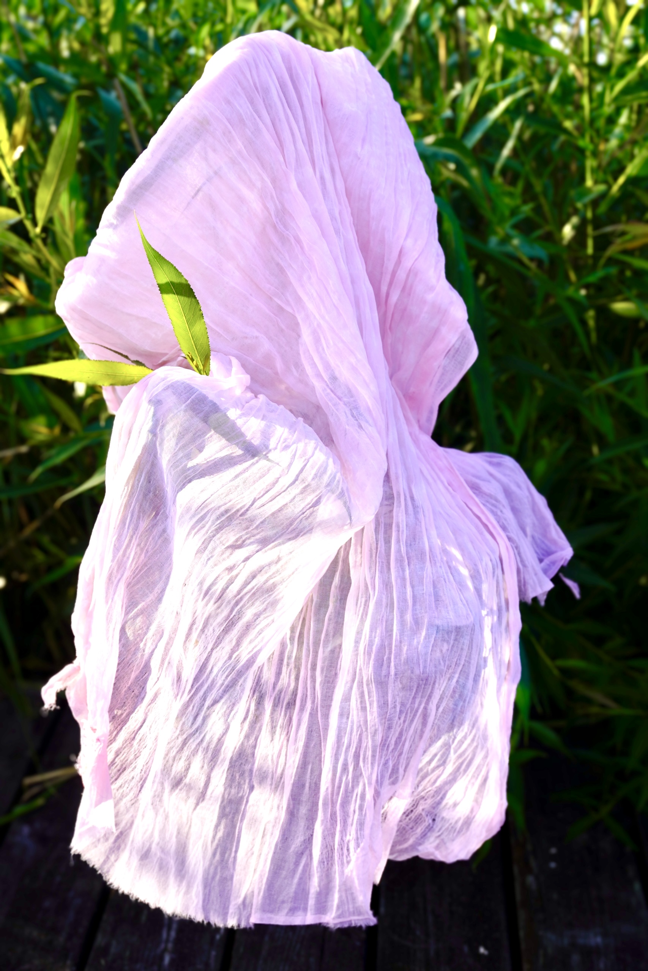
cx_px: 324
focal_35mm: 38
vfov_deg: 51.3
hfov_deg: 35.5
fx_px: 1012
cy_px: 486
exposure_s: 1/250
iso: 100
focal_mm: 25
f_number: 5
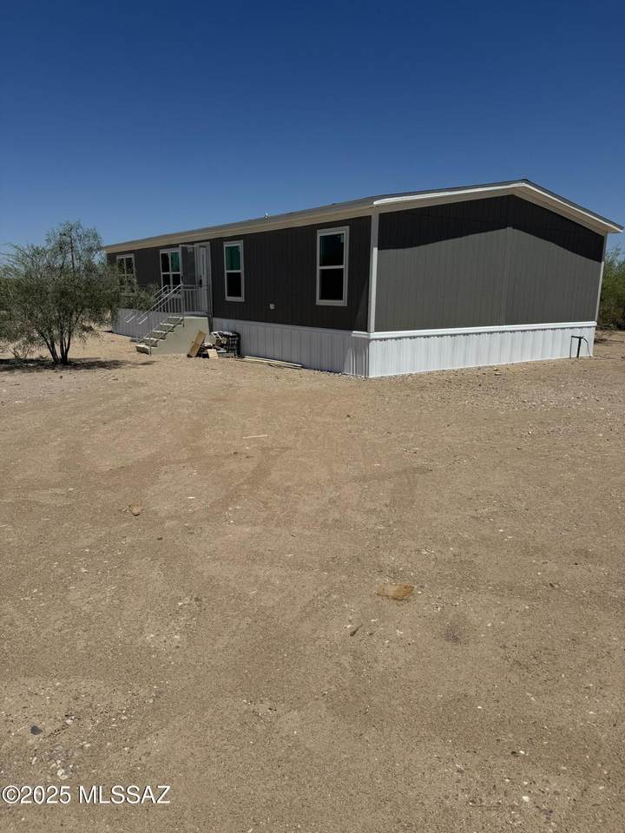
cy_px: 416
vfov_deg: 71.6
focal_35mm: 24
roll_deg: +0.5
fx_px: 578
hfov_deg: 56.8
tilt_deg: -12.7
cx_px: 312
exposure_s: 1/12346
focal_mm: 6.86
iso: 80
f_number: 1.78
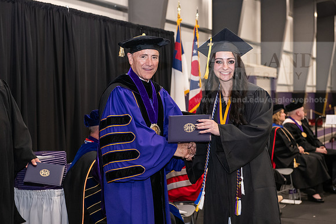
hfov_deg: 30.5
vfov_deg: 20.6
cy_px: 112
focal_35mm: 66
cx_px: 168
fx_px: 616
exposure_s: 1/125
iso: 2500
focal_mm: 66
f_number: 5
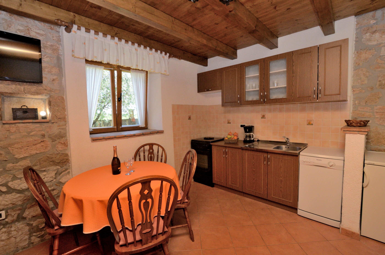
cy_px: 128
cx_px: 192
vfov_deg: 77.1
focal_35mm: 15
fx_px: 160
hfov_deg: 100.5
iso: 2000
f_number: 9
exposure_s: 1/200
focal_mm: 10
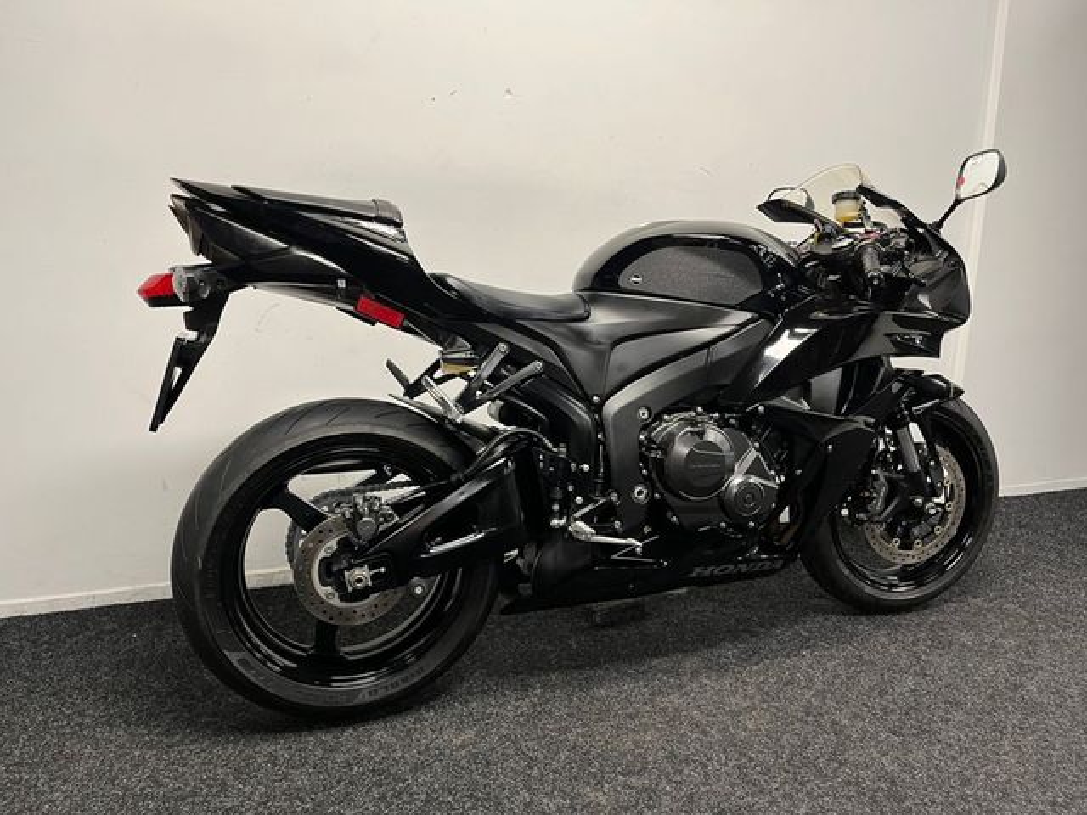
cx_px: 544
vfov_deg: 53.1
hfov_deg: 67.3
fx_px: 816
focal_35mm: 26
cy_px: 408
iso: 125
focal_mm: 5.1
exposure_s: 1/50
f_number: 1.6
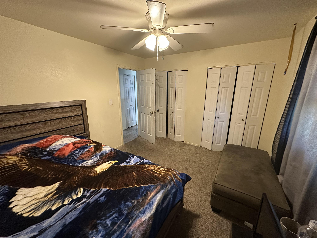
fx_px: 128
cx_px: 158
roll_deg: +0.2
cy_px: 119
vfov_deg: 85.7
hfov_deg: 102.1
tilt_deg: -13.9
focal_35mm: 14
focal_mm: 2.22
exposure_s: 1/60
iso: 640
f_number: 2.2
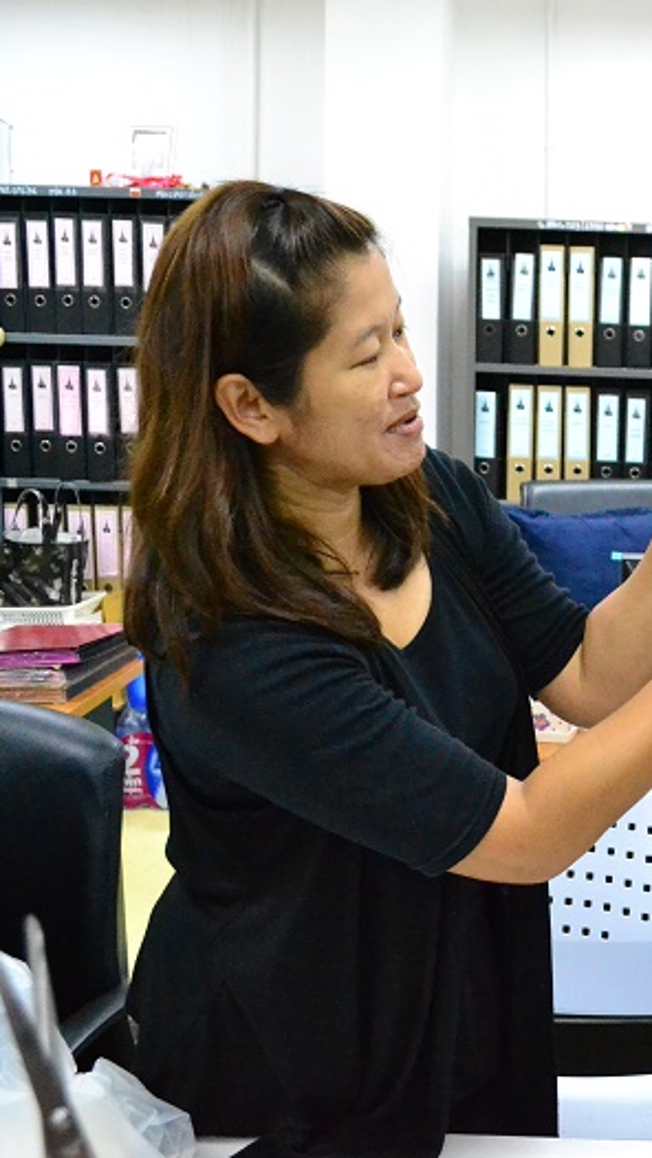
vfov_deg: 47.4
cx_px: 773
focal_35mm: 43
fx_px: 1321
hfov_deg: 25.1
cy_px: 580
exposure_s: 1/125
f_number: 5.6
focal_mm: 18
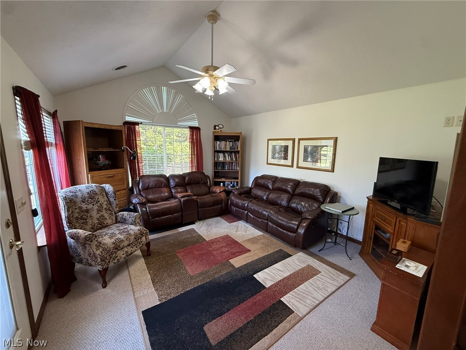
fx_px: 188
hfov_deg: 102.1
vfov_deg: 85.7
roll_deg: -1.2
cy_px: 175
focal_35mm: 14
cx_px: 233
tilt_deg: -8.3
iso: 250
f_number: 2.2
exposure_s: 1/60
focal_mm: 2.22
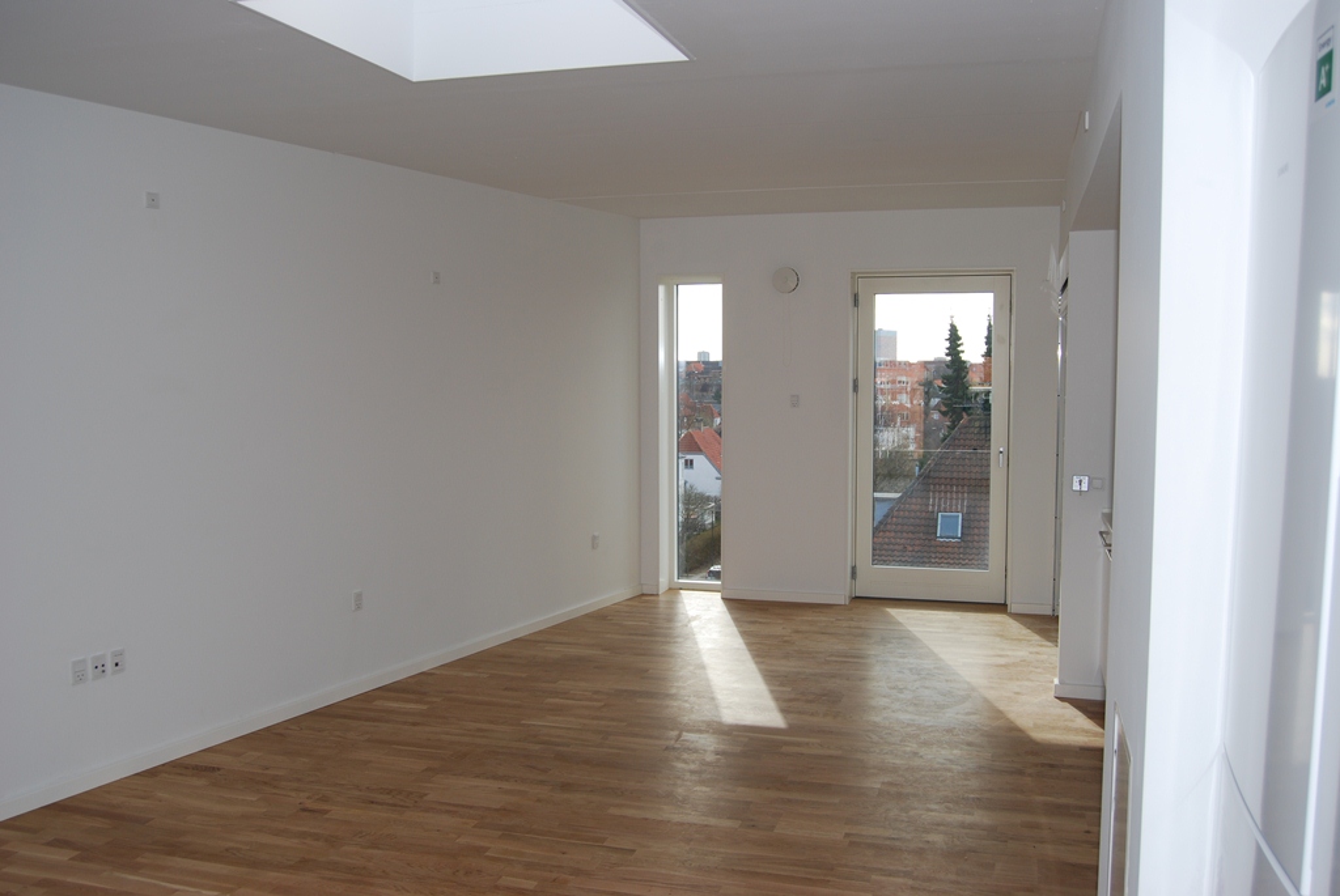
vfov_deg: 43.7
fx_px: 1118
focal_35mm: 30
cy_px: 448
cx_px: 670
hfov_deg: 61.9
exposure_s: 1/160
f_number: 6.3
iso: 100
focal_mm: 20
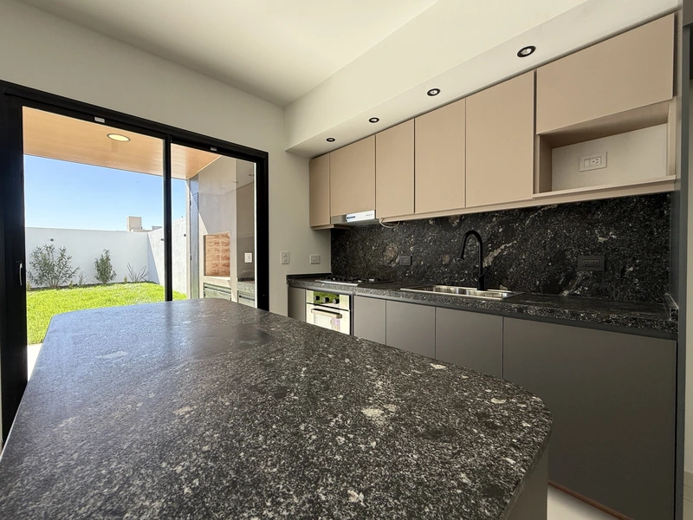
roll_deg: +1.1
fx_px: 280
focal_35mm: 14
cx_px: 346
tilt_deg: -0.9
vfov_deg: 85.7
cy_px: 260
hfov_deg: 102.1
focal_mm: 2.22
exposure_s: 1/223
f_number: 2.2
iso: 64
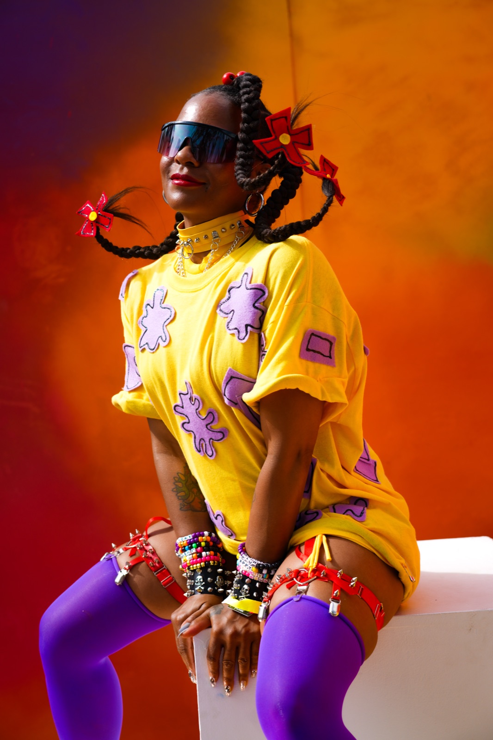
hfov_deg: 24.2
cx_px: 246
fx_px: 1151
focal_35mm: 56
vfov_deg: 35.6
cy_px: 370
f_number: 4
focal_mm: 56
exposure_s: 1/500
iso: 50
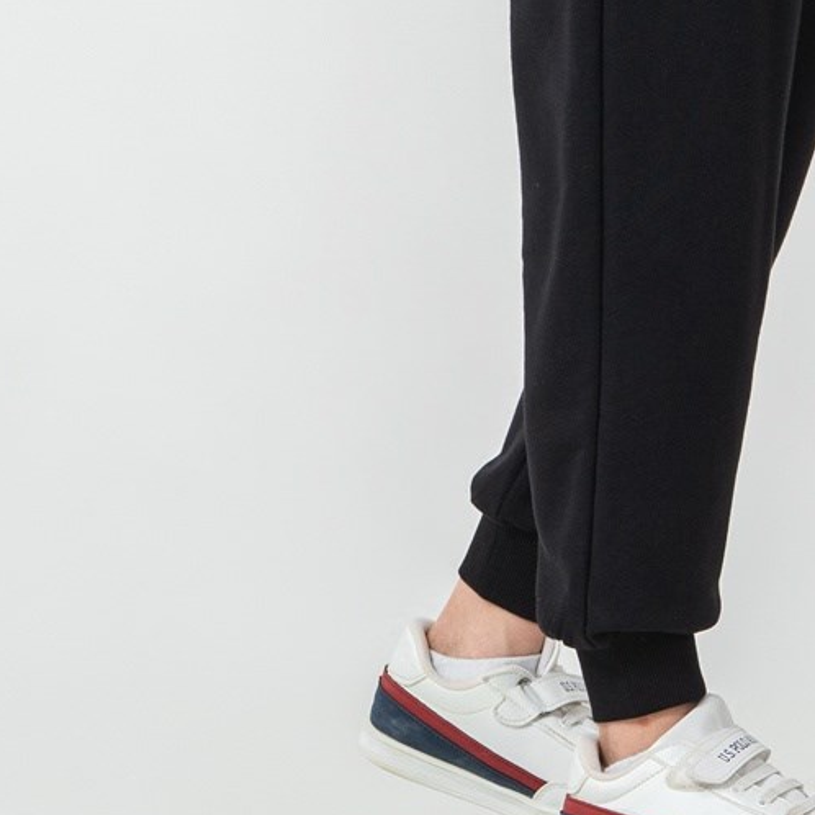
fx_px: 10388
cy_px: -288
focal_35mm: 390
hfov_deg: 4.5
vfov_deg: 4.5
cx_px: 699
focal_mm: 85
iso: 160
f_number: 7.1
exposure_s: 1/160
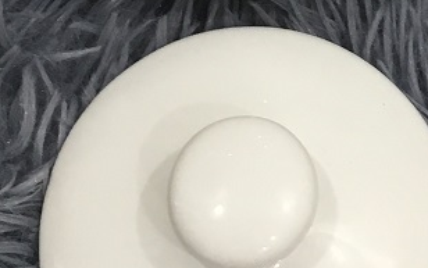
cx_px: 235
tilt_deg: -60.7
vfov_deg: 9.7
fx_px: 1494
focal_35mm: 128
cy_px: -242
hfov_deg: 16.3
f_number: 2.4
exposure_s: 1/33
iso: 64
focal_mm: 3.3
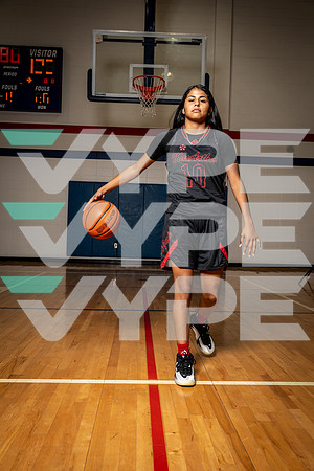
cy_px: 236
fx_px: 432
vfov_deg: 57.2
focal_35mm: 33
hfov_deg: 40.0
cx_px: 157
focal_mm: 33
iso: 125
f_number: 5.6
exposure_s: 1/250
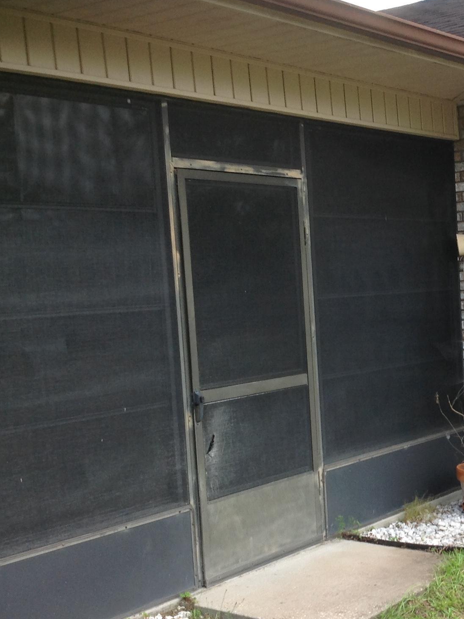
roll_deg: +3.7
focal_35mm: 62
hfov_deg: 23.0
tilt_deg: -2.0
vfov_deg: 31.1
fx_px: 1108
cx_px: 427
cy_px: 378
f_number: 2.4
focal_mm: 4.28
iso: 50
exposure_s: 1/256
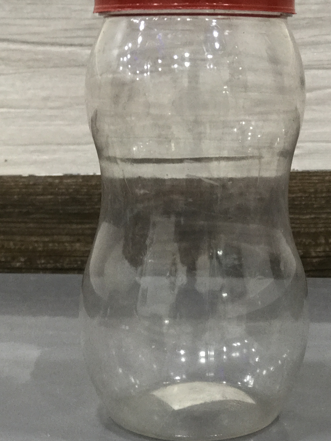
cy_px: 205
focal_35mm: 85
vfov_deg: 23.0
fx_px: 1084
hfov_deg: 17.3
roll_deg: +0.9
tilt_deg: -11.2
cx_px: 218
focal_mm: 6.6
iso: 125
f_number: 2.8
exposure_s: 1/50
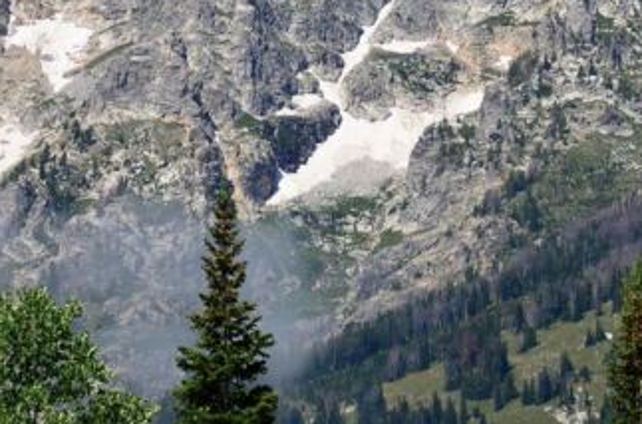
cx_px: 405
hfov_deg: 8.5
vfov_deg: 5.6
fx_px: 4337
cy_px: 53
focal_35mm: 244
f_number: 8
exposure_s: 1/1000
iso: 200
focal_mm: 82
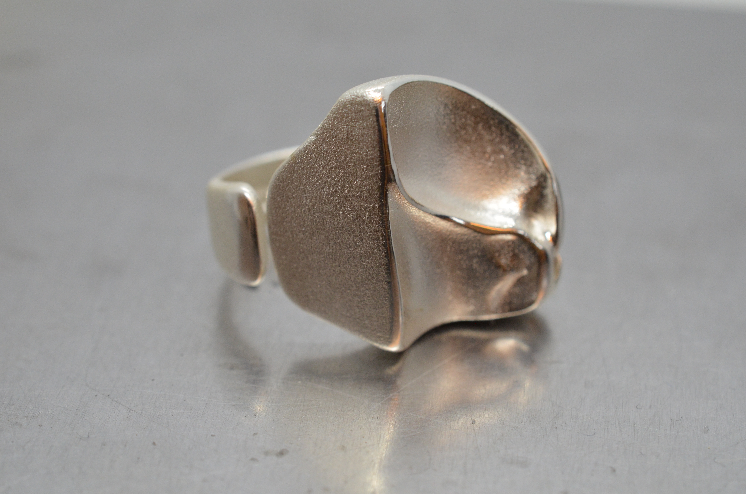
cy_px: 247
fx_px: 1241
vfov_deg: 22.5
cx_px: 373
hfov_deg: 33.5
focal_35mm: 60
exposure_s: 1/250
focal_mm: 40
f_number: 9
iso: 1000
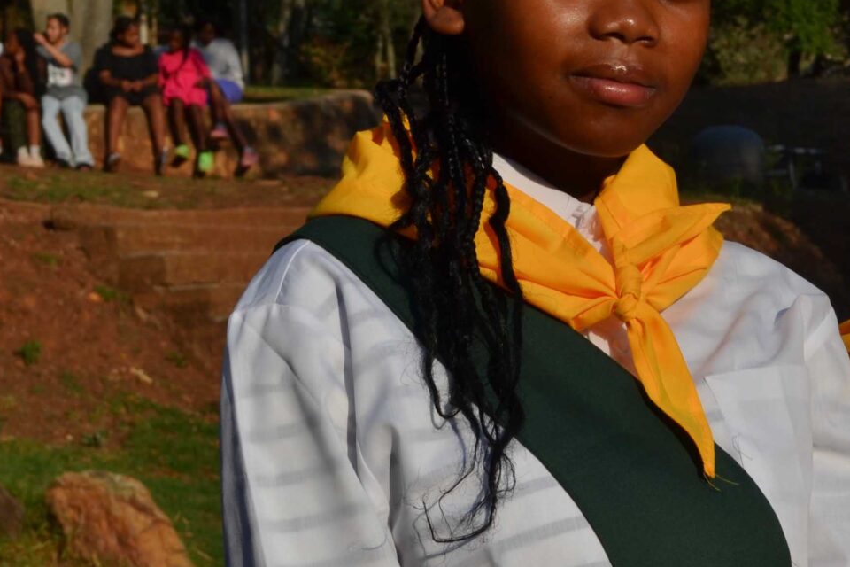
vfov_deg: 9.5
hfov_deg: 14.1
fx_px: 3400
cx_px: 815
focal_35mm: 144
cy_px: 324
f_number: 10
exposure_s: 1/400
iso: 100
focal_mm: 36
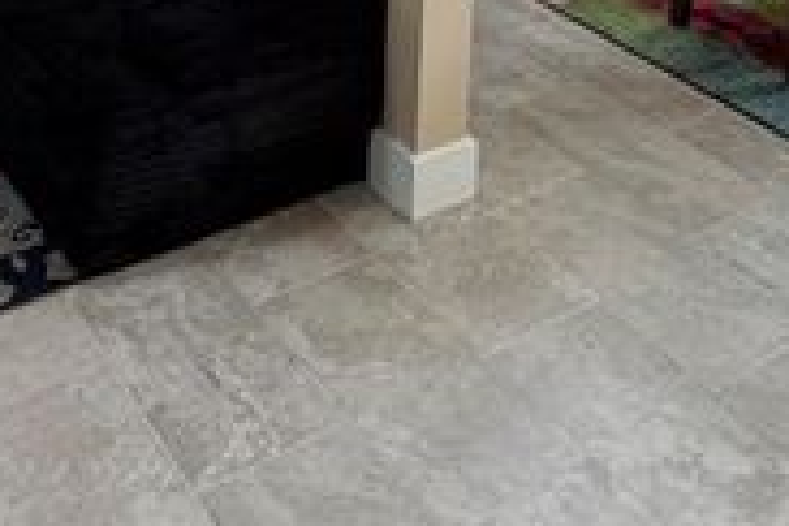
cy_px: -336
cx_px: 257
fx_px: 1227
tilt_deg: -8.8
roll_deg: +0.3
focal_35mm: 56
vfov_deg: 19.8
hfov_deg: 35.3
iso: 125
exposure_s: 1/120
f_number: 2.2
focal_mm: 2.22
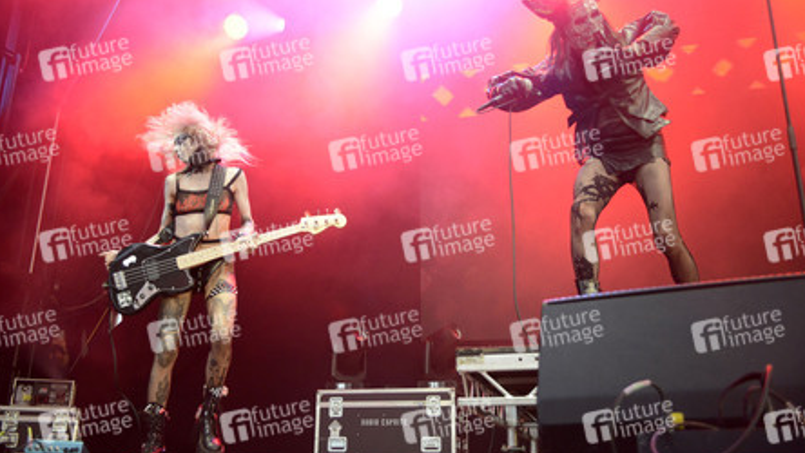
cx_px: 400
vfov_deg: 34.6
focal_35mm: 34
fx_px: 726
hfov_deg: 58.0
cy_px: 196
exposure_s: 1/250
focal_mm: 32
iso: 3200
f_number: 4.8
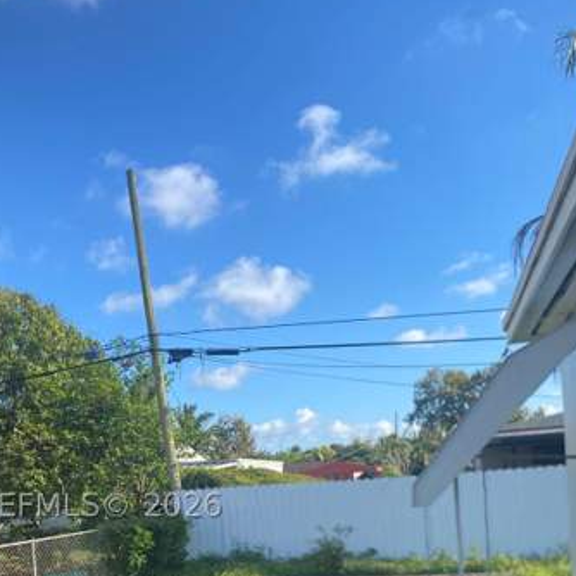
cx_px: 181
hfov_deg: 37.8
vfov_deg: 36.3
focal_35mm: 44
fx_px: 828
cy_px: 505
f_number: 1.8
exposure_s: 1/1585
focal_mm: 4.25
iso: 32
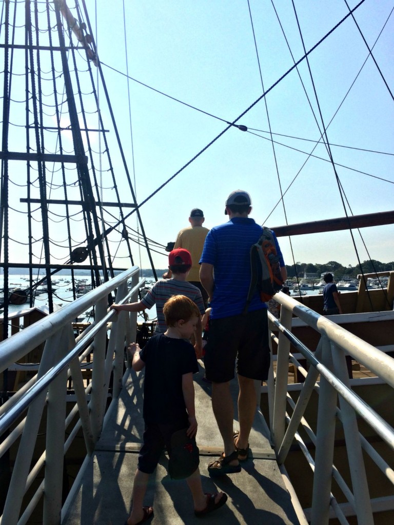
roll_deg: +0.0
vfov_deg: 61.7
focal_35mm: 29
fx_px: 440
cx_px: 197
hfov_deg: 48.2
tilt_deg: +1.0
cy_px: 262
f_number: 2.2
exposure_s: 1/1786
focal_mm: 4.15
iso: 32
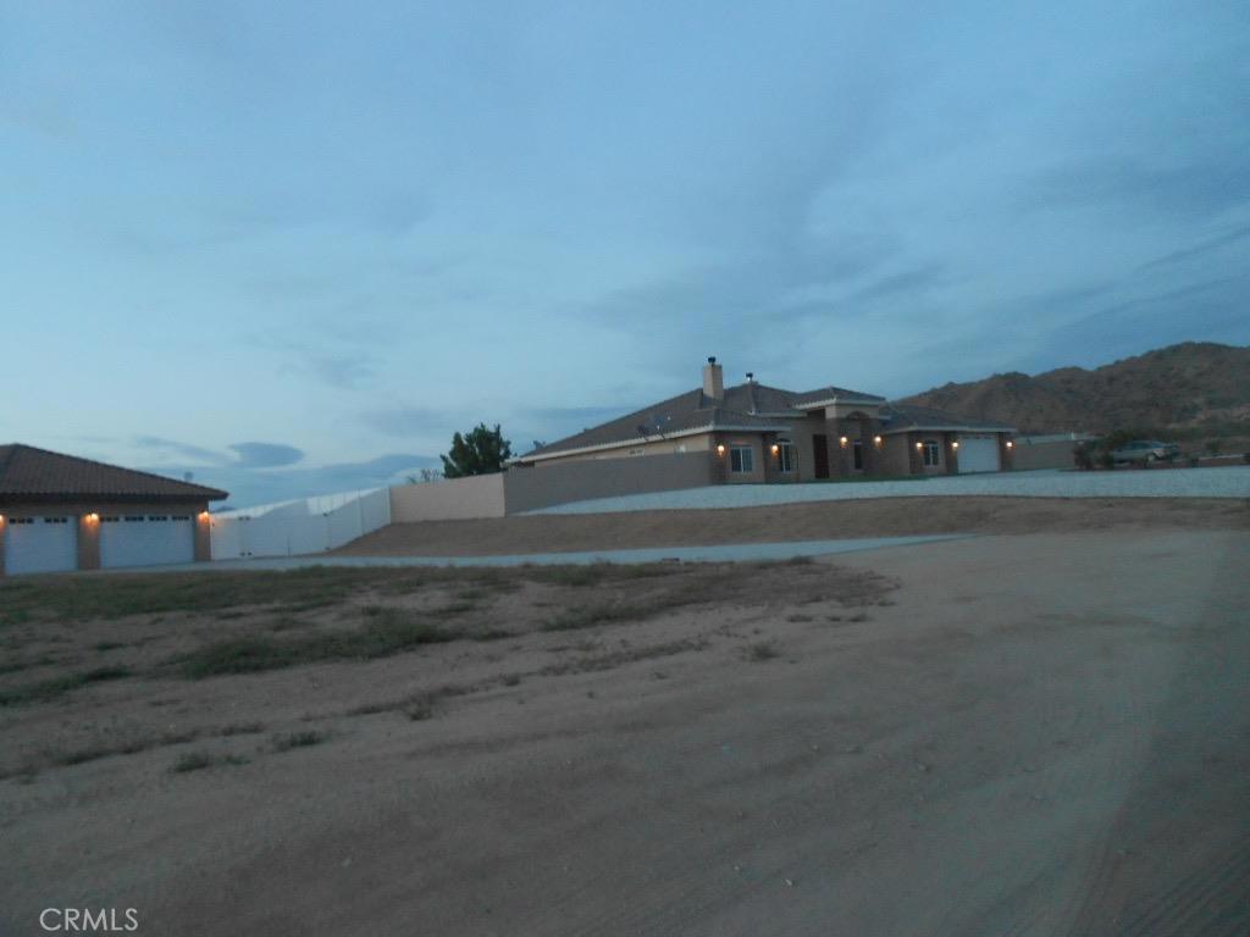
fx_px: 939
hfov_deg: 67.3
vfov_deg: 53.1
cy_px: 468
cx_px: 625
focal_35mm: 26
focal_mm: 4.6
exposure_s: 1/30
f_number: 3.2
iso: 250
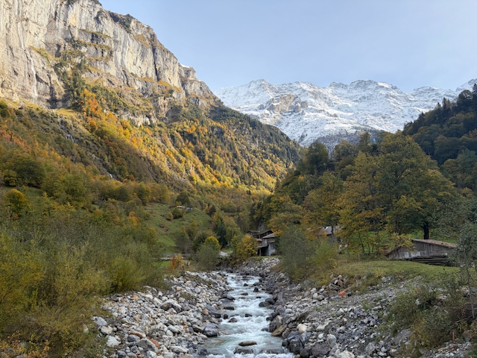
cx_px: 238
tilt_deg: +14.5
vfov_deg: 53.1
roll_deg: +2.5
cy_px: 179
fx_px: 358
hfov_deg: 67.3
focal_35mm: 26
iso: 50
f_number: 1.6
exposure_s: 1/1155
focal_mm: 5.96
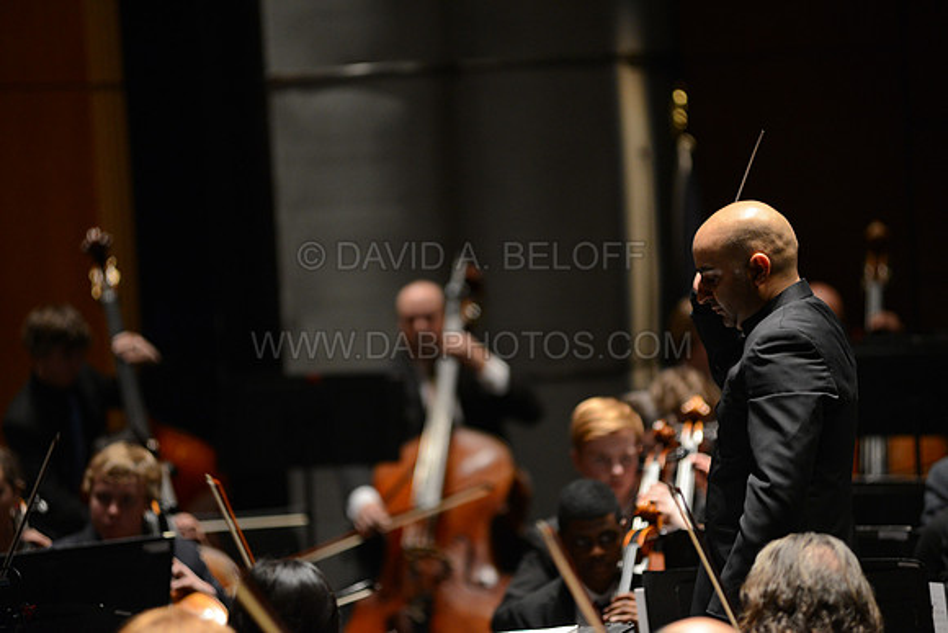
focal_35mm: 200
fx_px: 5268
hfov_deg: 10.3
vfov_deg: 6.9
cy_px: 316
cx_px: 474
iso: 3200
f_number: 2.8
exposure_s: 1/250
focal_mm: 200
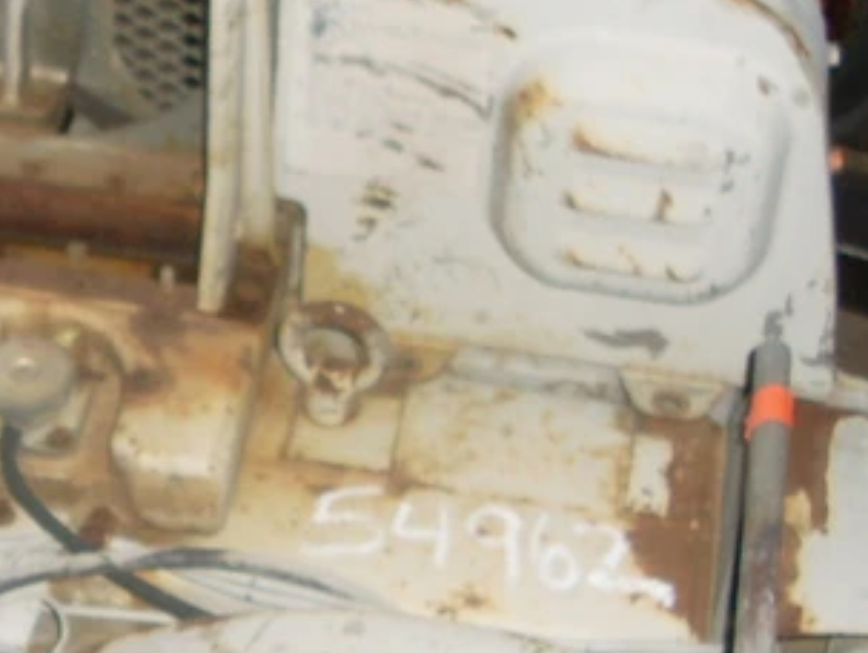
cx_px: 215
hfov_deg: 20.7
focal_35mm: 94
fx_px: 2360
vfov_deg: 15.7
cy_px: 431
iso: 100
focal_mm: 6.3
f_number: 3
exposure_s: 1/45
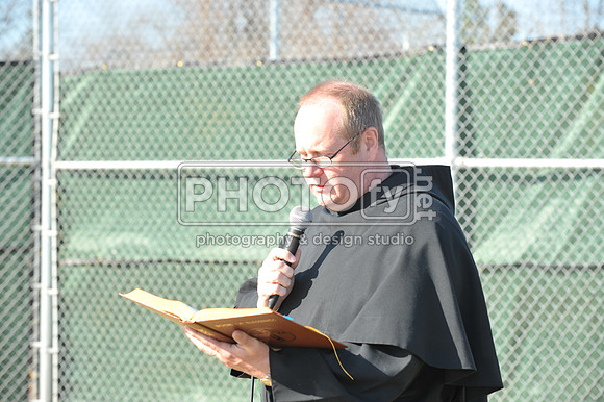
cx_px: 302
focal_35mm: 125
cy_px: 201
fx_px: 2096
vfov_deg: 11.0
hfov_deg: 16.4
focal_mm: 125
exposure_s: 1/400
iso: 400
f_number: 7.1
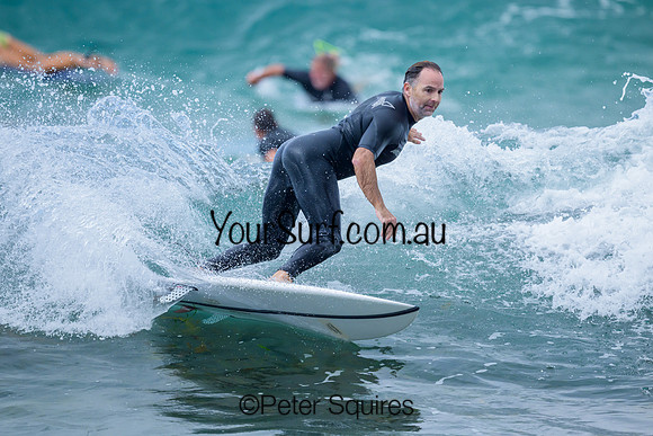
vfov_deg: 1.7
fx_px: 14514
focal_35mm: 800
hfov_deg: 2.6
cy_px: 218
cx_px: 326
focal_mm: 800
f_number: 6.3
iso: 720
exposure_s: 1/2000
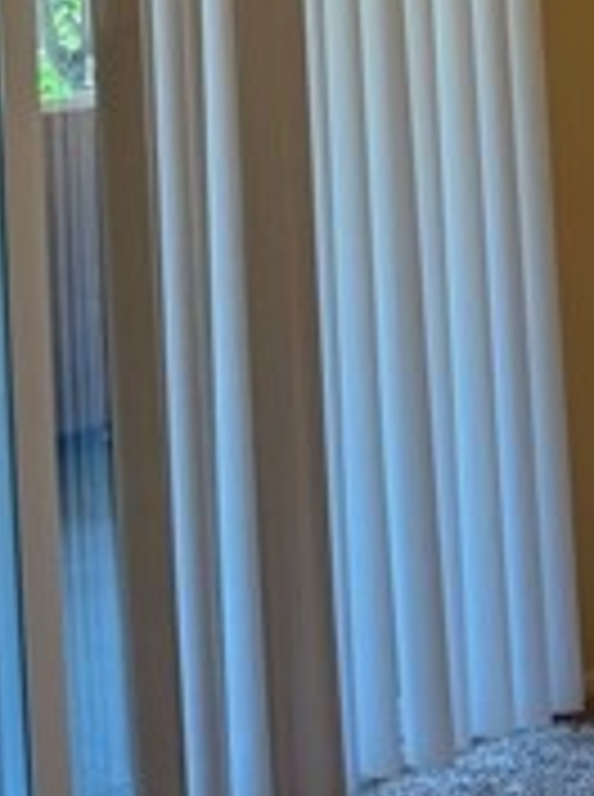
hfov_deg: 16.6
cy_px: -202
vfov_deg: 20.8
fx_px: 1998
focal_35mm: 87
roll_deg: +3.9
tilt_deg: +5.1
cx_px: 585
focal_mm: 6.76
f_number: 1.78
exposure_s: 1/60
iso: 200
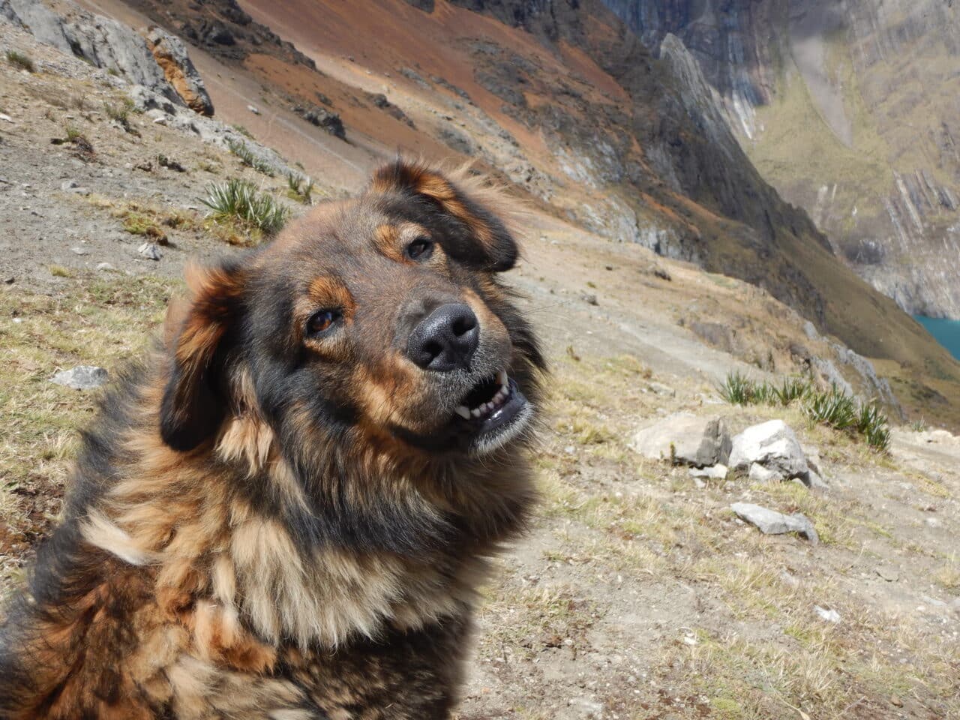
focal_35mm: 40
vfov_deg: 36.0
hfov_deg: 46.8
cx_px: 480
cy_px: 360
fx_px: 1109
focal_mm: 7.2
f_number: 4.2
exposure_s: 1/500
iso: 125
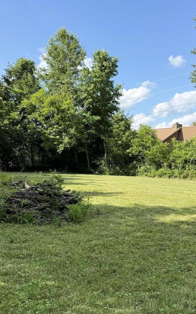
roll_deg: +1.0
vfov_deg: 50.2
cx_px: 159
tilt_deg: -8.7
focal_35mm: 38
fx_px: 325
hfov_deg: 32.6
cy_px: 219
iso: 80
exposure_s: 1/2232
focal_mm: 6.76
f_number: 1.78
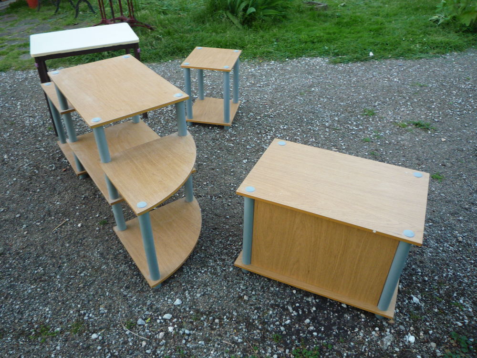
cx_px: 238
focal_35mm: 30
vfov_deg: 46.8
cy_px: 179
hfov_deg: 60.0
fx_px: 413
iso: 160
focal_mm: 5.2
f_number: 3.3
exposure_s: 1/30
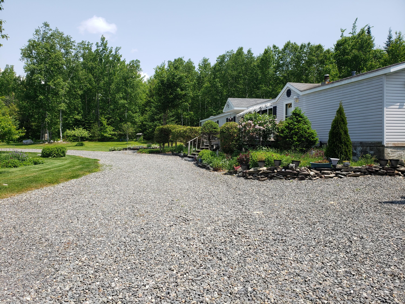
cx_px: 202
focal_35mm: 26
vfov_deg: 53.1
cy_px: 152
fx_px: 304
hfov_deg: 67.3
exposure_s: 1/1099
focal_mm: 4.3
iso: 50
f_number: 2.4
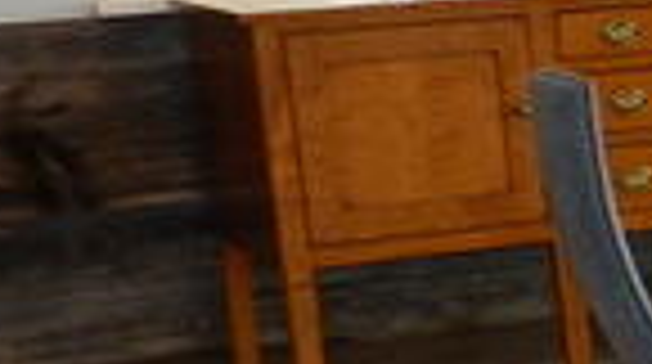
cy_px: 476
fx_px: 2986
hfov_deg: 10.7
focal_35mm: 173
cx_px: 1529
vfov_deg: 6.9
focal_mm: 4
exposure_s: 1/50
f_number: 3.4
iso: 160
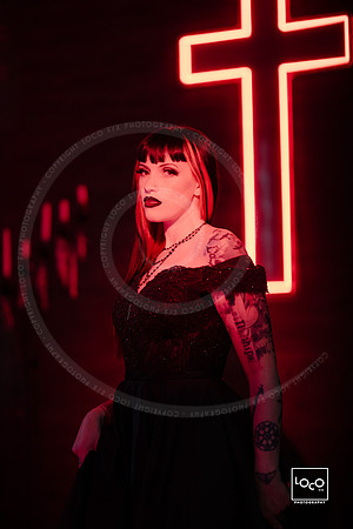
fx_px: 1250
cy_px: 264
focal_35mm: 85
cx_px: 176
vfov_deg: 23.9
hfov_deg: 16.1
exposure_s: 1/320
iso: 320
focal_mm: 85
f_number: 1.2
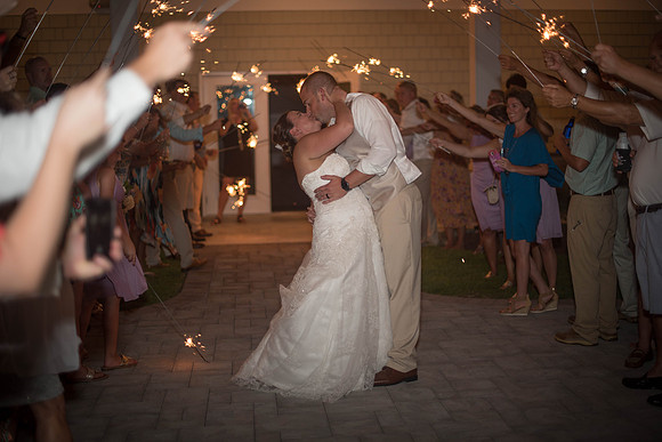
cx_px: 331
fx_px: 920
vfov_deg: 27.0
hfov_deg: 39.6
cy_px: 221
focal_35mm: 50
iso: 250
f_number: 1.4
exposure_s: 1/200
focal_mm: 50
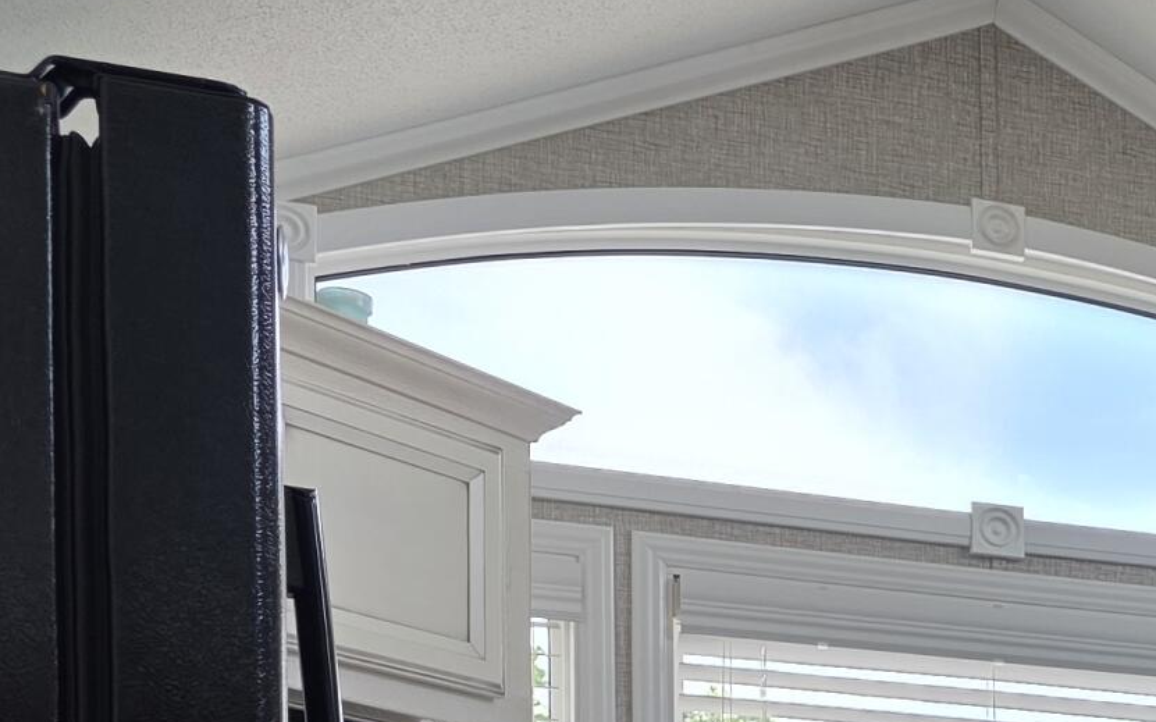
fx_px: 2772
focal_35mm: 88
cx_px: 1820
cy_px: 1194
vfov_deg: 13.6
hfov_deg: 19.8
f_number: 1.7
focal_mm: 6.3
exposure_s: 1/120
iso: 40
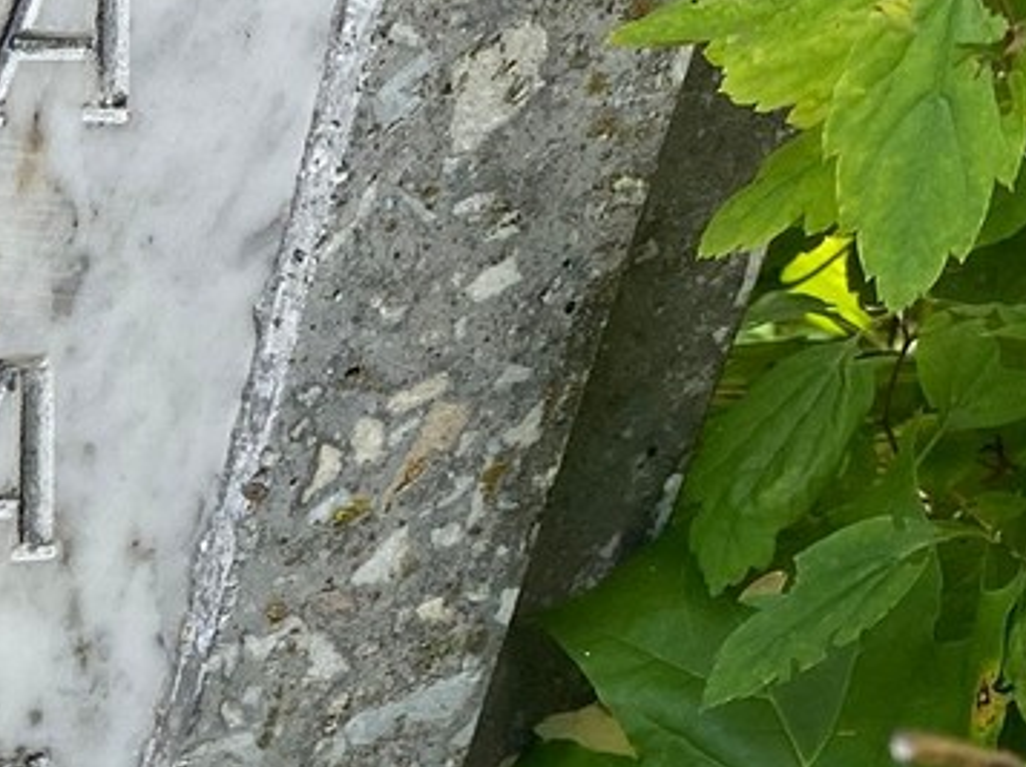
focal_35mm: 105
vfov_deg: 13.4
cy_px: 1106
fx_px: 3109
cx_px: -629
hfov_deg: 16.6
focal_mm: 4.25
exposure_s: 1/171
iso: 32
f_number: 1.8
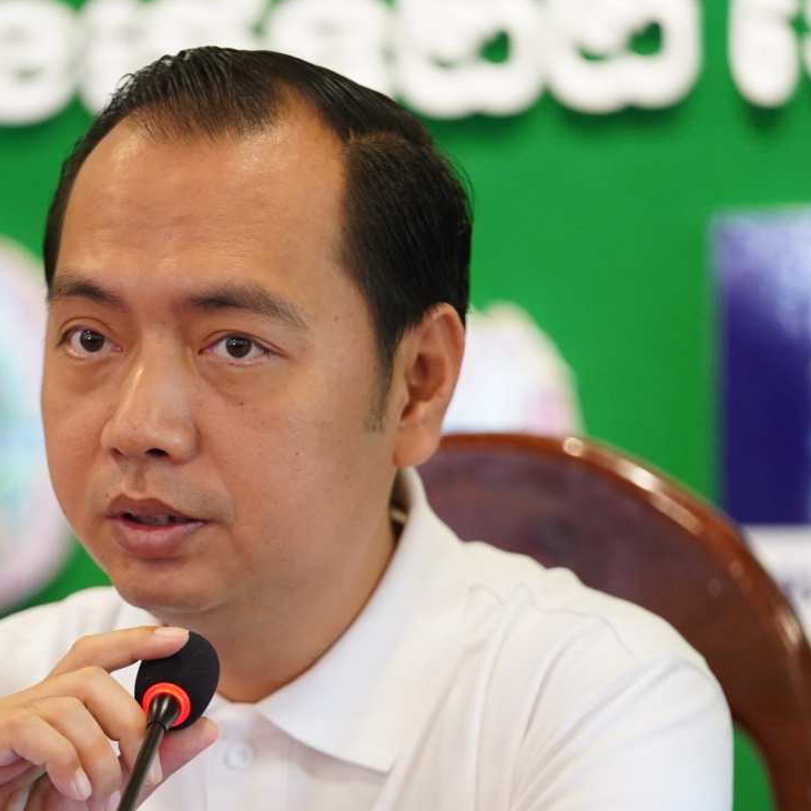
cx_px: 217
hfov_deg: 5.1
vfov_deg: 5.1
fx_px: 9171
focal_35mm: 346
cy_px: 584
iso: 2500
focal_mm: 184
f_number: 2.8
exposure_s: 1/80
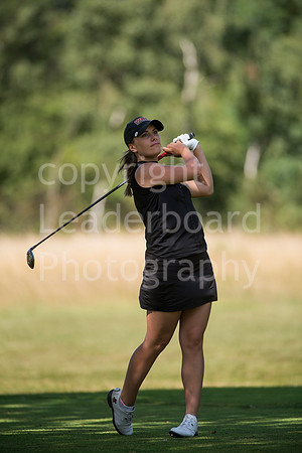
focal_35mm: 300
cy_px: 226
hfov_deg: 4.6
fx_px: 3775
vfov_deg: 6.9
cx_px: 151
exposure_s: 1/2000
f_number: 4
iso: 500
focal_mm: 300
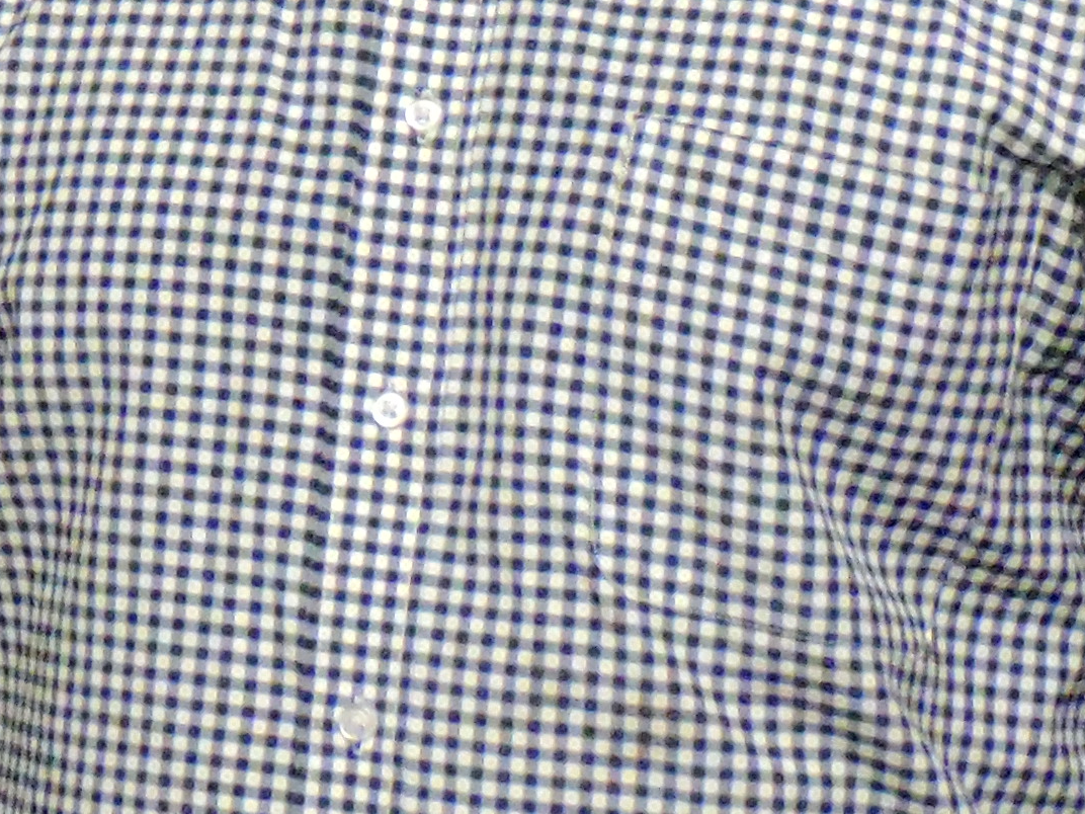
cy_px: -360
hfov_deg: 9.2
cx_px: -1090
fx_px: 6331
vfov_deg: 7.2
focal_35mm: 202
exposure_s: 1/60
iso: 3200
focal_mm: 8.4
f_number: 3.5
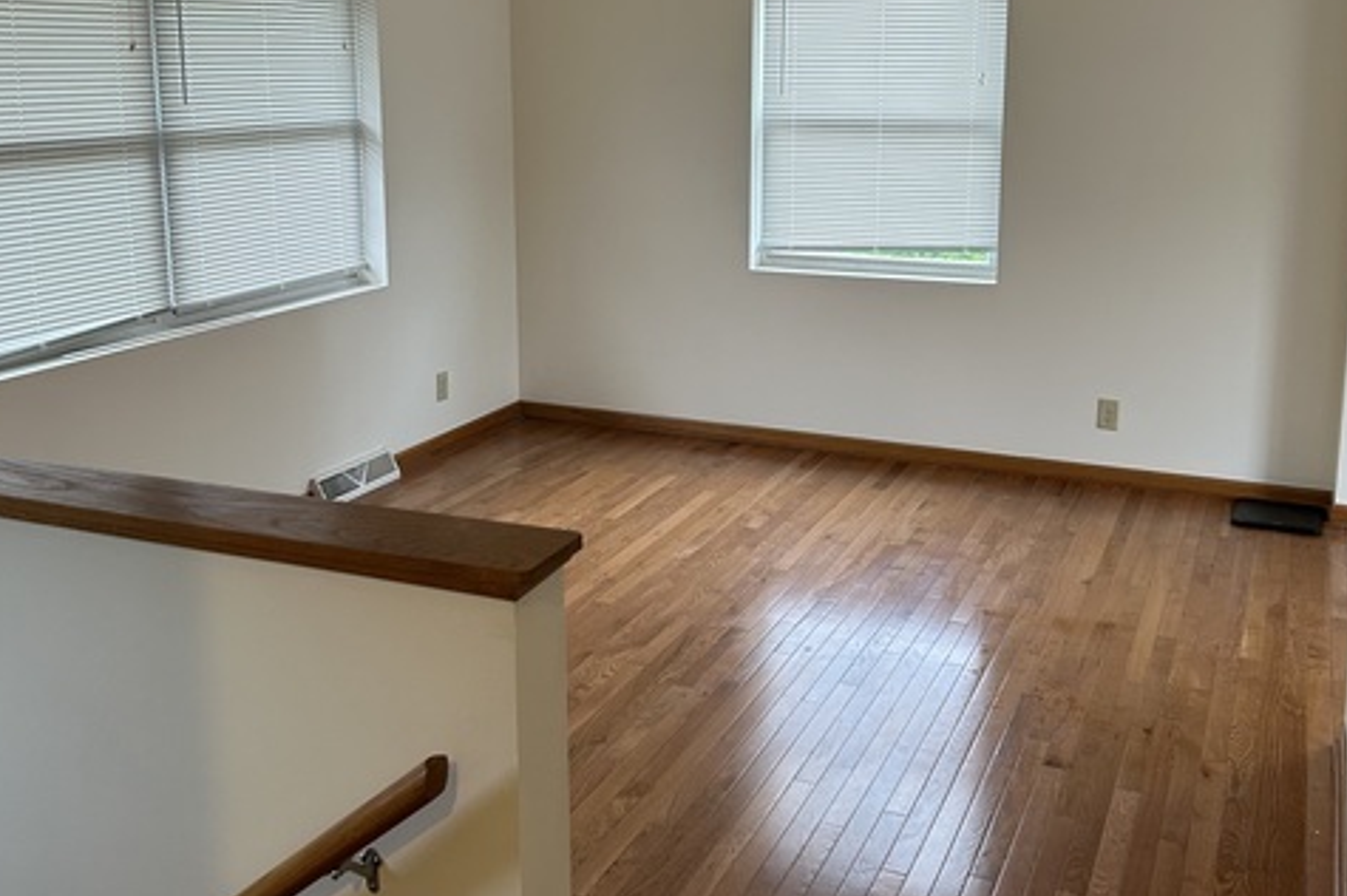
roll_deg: +0.5
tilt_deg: -9.6
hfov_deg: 50.7
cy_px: 310
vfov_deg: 34.7
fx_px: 1421
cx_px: 689
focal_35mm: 38
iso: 125
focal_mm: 5.7
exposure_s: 1/120
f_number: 1.5
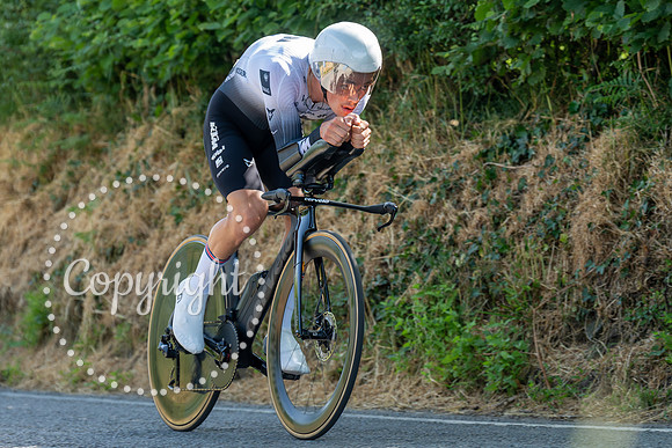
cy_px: 168
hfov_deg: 9.6
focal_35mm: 214
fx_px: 3998
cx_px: 391
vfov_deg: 6.4
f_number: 3.5
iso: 800
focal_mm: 143
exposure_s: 1/1000
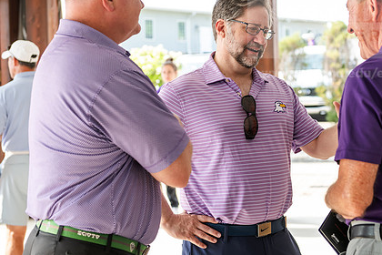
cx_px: 220
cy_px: 92
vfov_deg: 17.9
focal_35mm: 76
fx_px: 806
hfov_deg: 26.6
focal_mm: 55
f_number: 3.5
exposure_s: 1/320
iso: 320
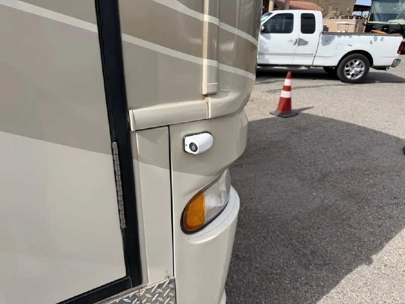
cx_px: 202
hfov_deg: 71.6
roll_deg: -1.3
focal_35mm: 24
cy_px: 152
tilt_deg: -24.1
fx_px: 281
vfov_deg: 56.8
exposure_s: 1/3759
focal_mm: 6.76
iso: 80
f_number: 1.78
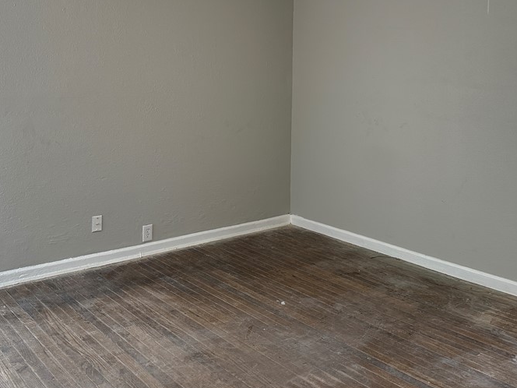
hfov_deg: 50.1
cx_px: 285
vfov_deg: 38.1
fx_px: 553
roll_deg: -1.4
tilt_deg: -2.7
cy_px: 118
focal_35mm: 37
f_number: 1.78
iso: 160
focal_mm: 6.86
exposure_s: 1/120
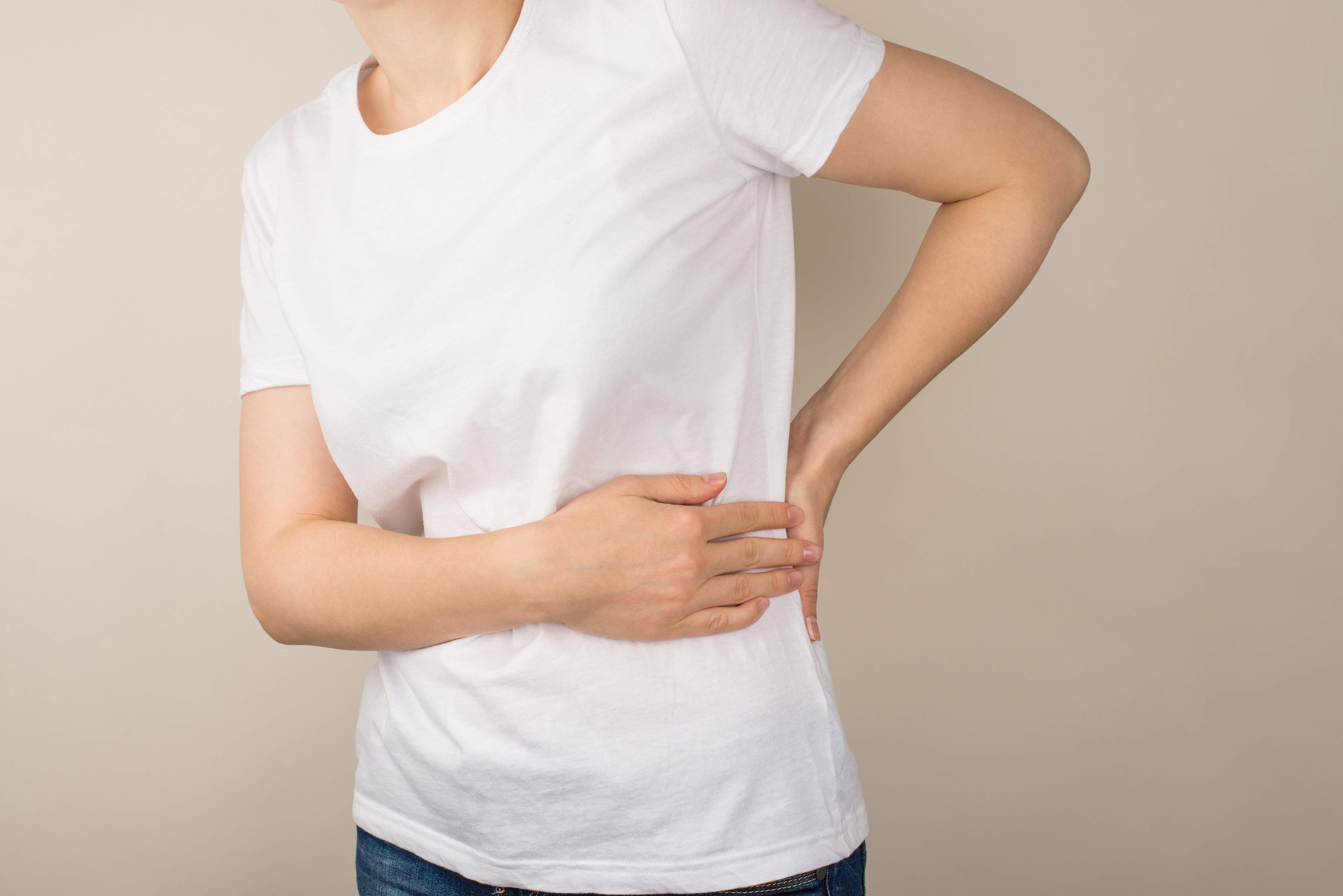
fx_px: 1866
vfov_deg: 27.0
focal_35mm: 50
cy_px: 448
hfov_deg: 39.6
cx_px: 672
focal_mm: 50
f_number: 8
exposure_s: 1/125
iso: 100
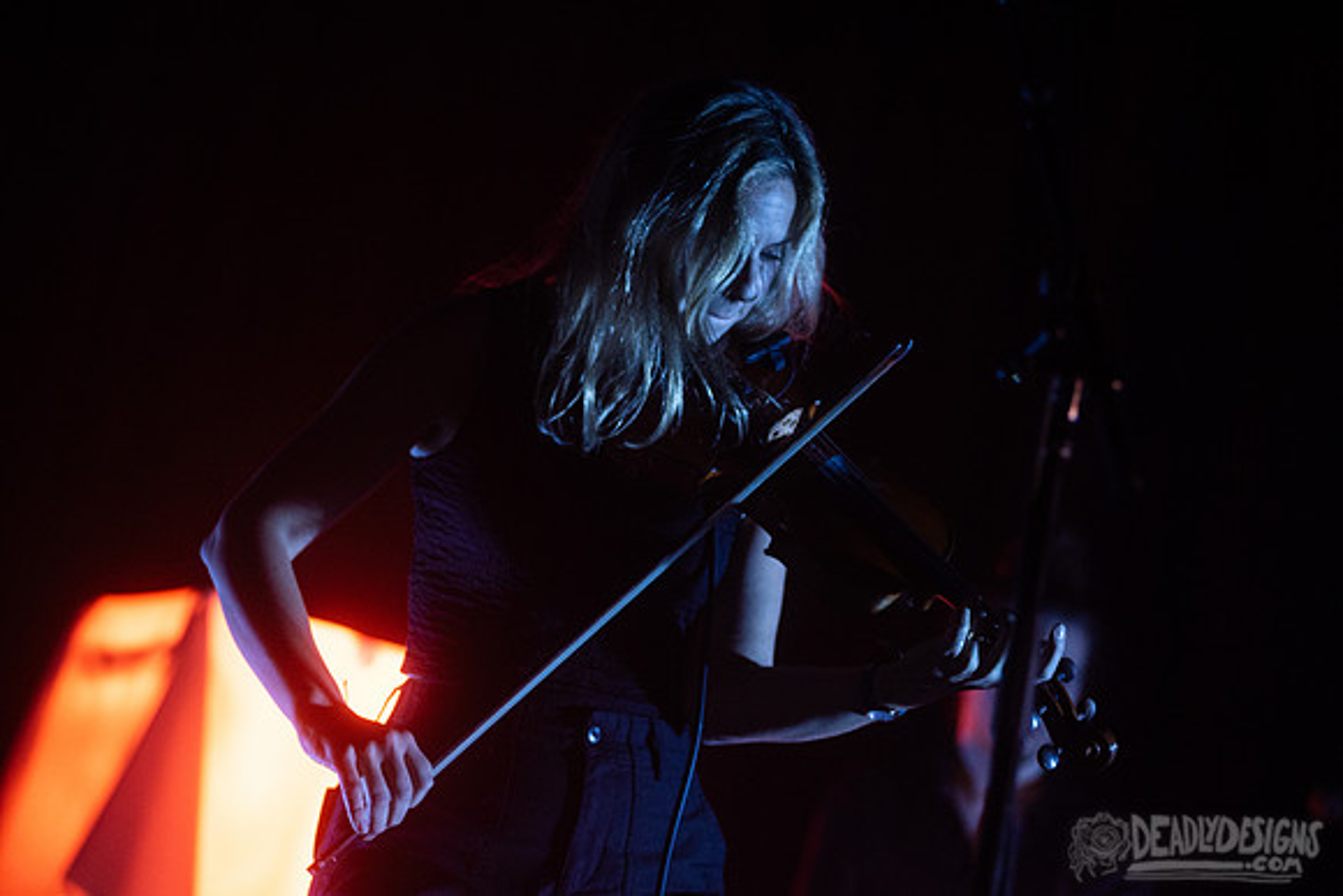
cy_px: 429
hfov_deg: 16.9
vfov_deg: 11.3
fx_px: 4509
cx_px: 738
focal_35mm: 121
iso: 2000
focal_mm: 110
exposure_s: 1/200
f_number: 3.2
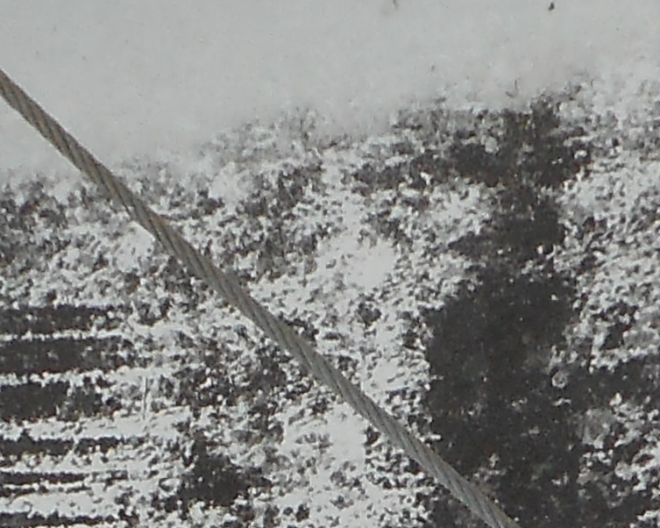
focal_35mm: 167
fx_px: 3261
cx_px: 354
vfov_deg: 8.1
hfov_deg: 11.6
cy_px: 1496
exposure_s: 1/100
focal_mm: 4.5
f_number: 3.7
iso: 80
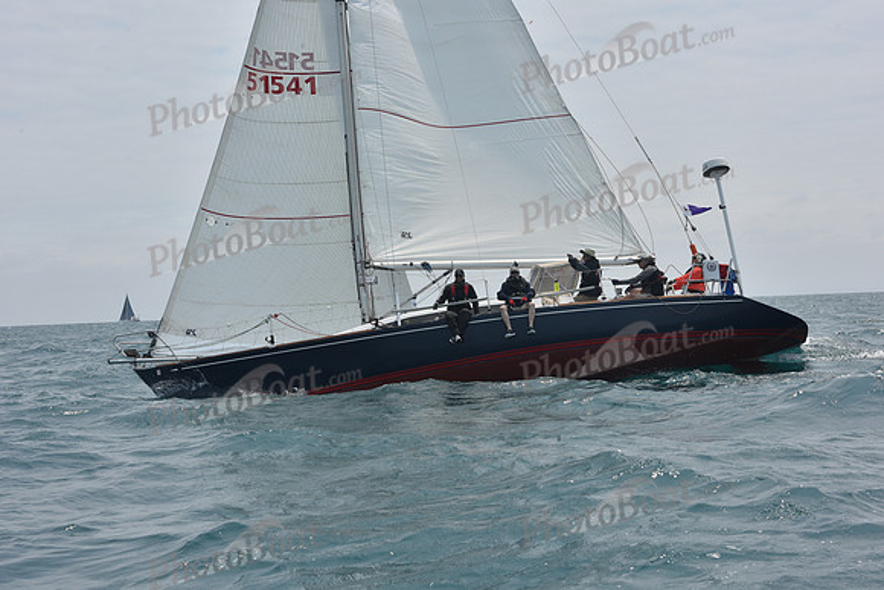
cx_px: 442
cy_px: 295
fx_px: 1719
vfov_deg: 19.5
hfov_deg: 28.8
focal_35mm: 70
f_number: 11
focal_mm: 70
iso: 250
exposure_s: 1/800
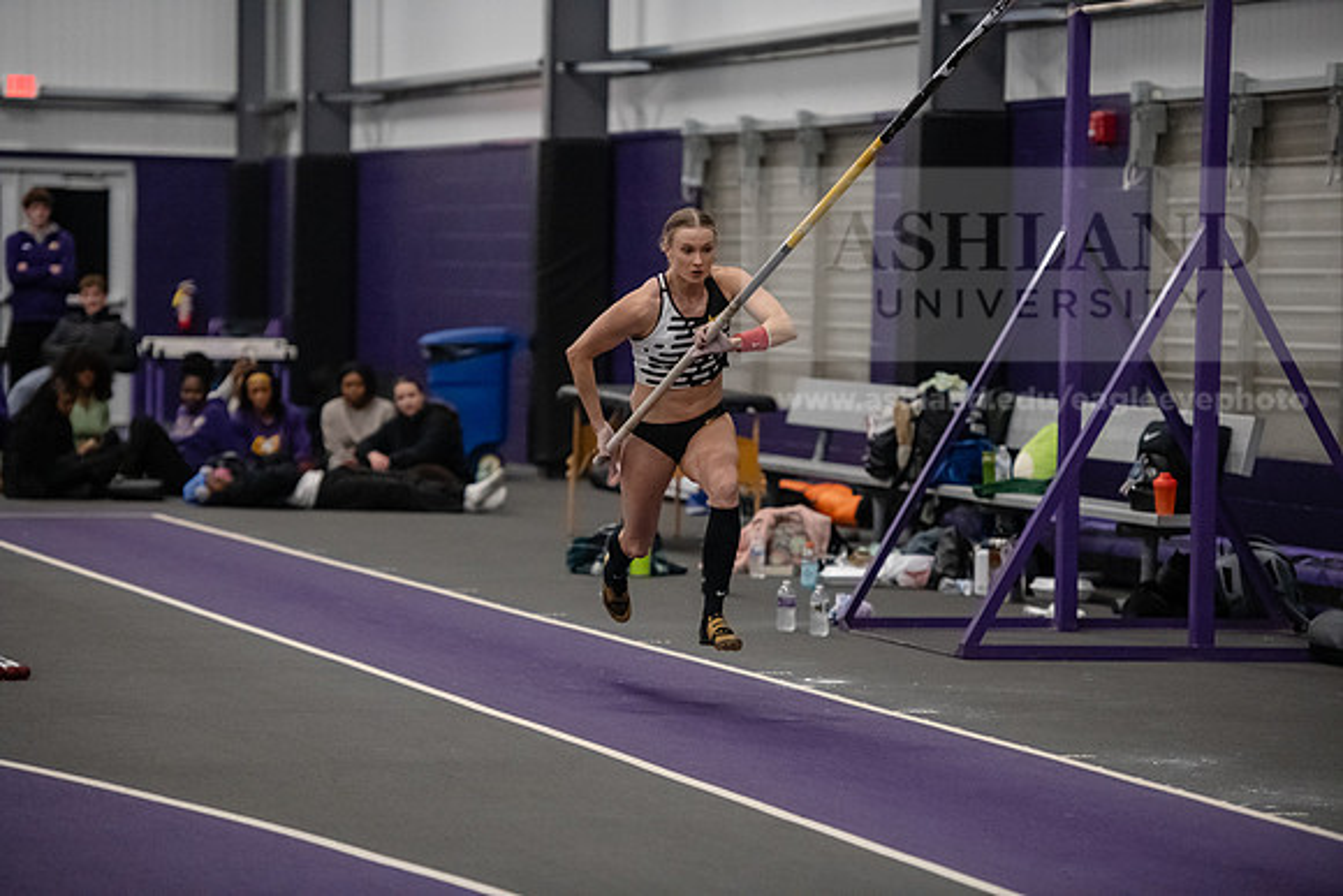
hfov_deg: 14.7
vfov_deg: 9.8
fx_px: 5224
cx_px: 672
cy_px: 448
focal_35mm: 140
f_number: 2.8
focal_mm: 140
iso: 6400
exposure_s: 1/1000
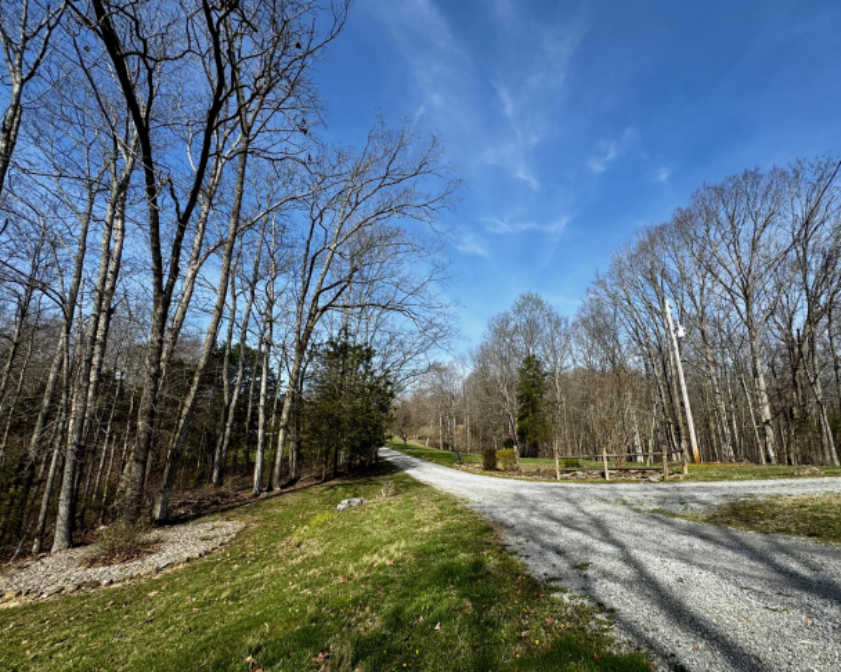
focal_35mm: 15
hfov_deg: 96.5
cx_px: 460
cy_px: 339
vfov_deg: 84.0
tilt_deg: +14.0
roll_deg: -0.4
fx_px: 373
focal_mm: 2.22
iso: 40
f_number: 2.2
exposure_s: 1/1709
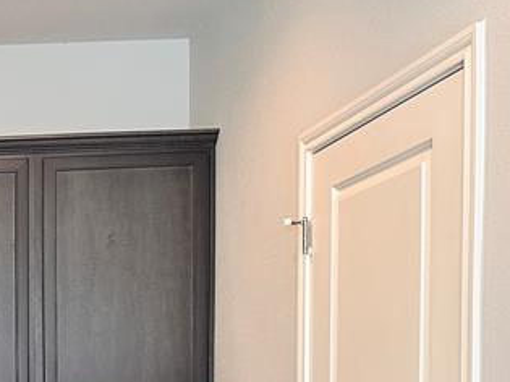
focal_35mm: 78
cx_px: -189
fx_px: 1149
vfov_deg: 18.0
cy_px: 447
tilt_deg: -0.7
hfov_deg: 22.0
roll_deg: +0.3
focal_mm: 6.86
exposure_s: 1/120
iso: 200
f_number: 1.78
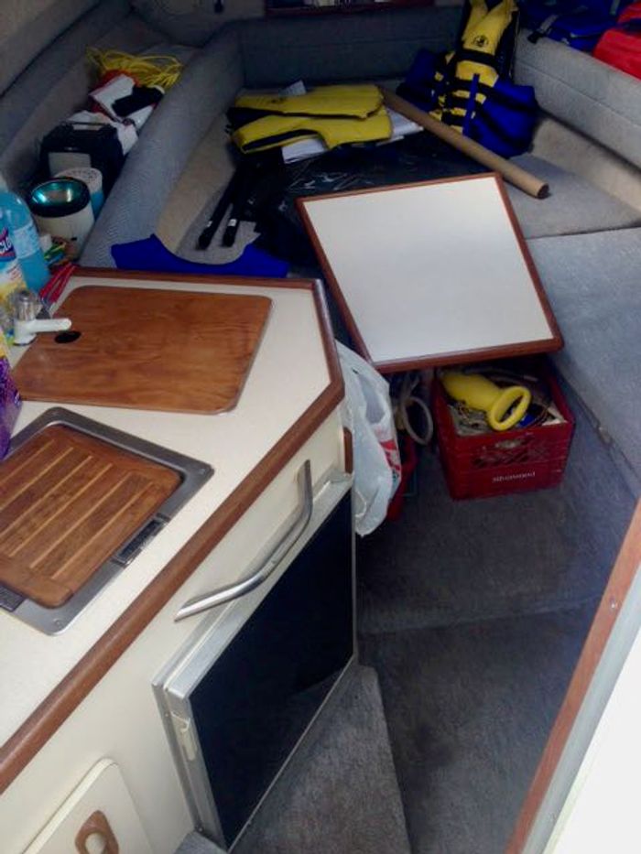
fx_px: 864
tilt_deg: -40.6
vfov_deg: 52.6
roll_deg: +2.9
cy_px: 427
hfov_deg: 40.7
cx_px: 320
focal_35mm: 35
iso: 50
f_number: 2.4
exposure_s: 1/171
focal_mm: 4.28
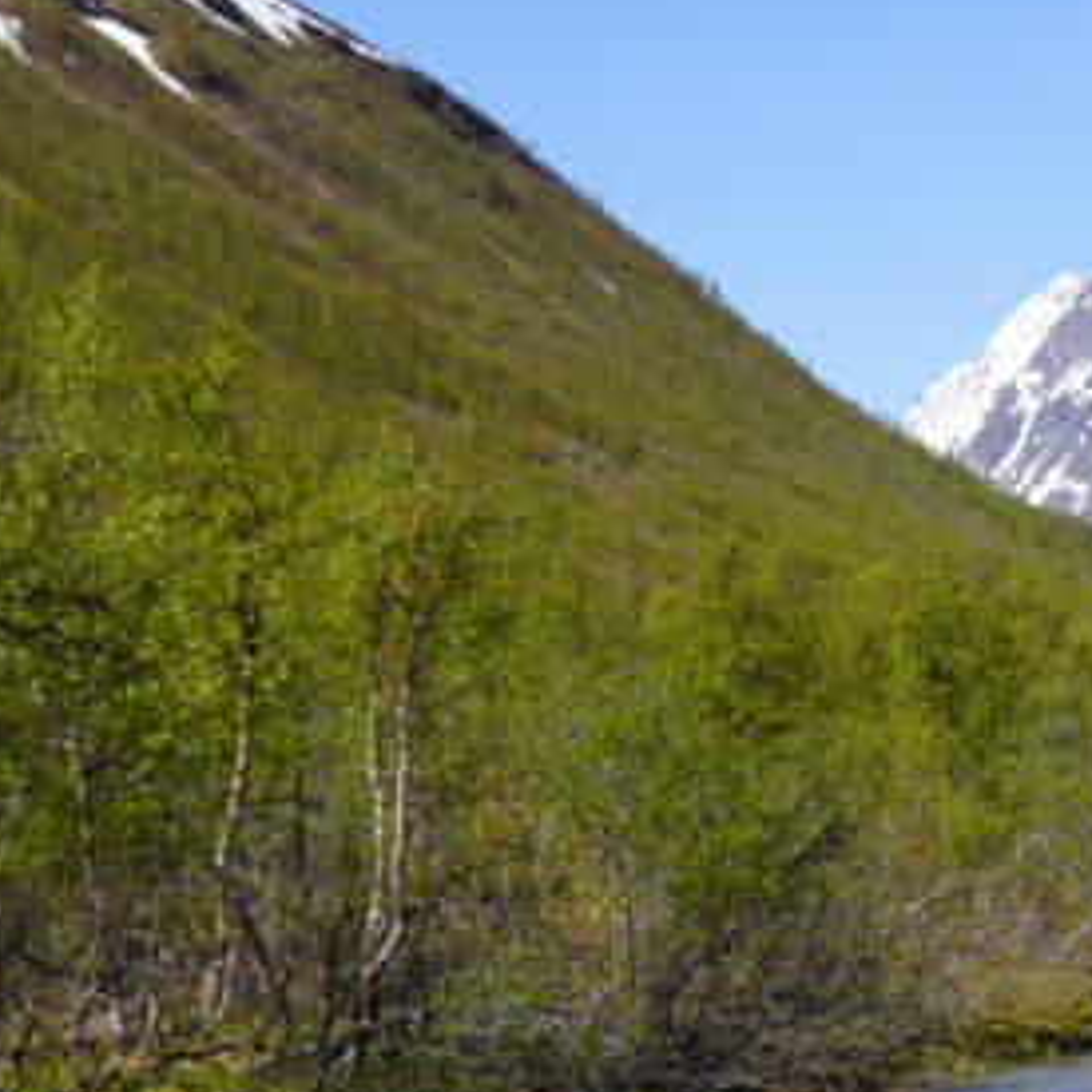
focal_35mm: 76
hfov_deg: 20.6
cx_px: 1461
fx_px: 2712
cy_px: 1173
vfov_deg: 21.7
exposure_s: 1/640
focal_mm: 16
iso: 100
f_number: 5
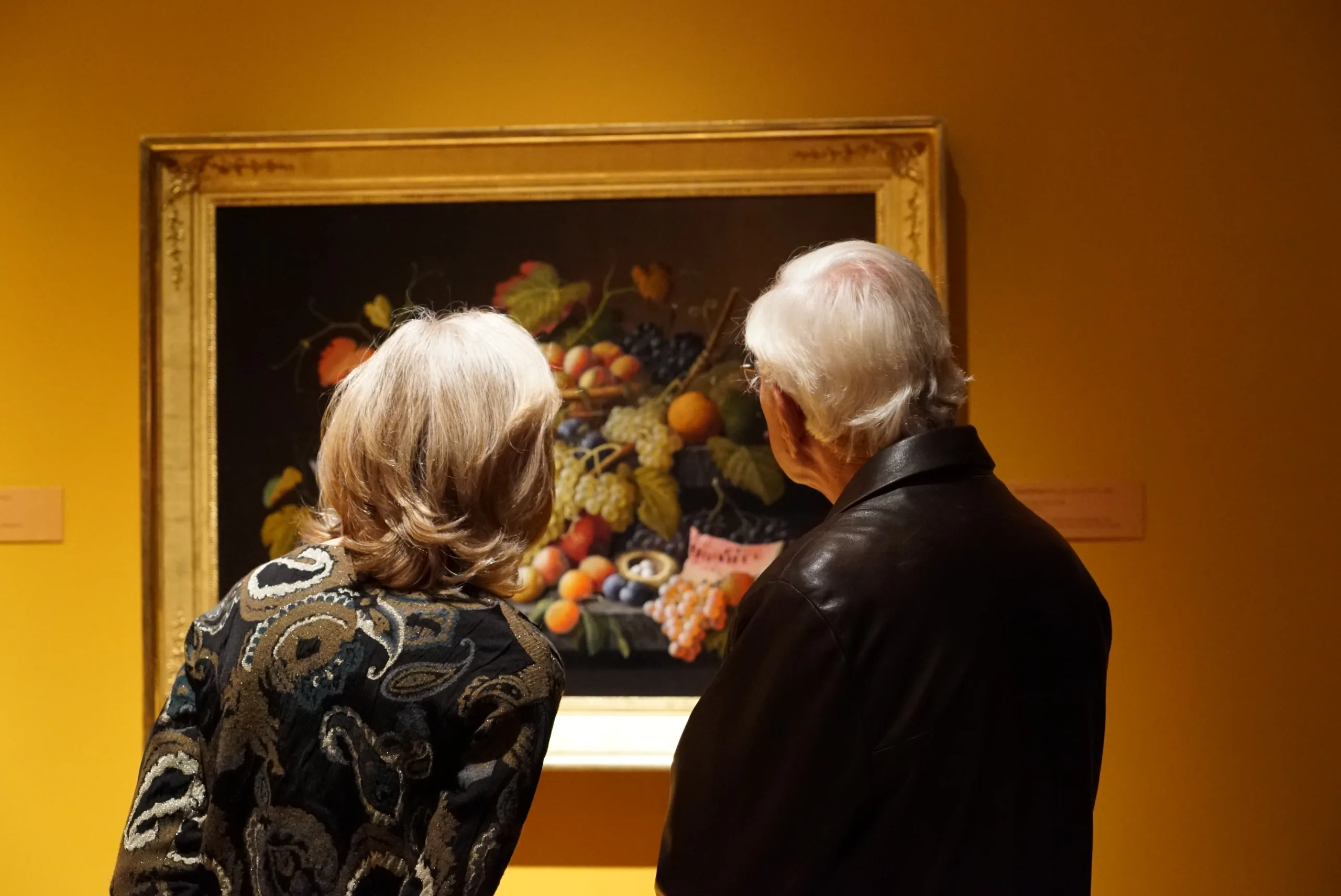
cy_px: 448
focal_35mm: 51
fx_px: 1901
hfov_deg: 38.9
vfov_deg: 26.5
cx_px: 670
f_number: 4
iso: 10000
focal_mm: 51
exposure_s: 1/160
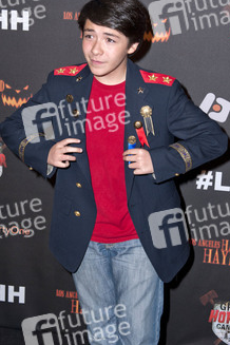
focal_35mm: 49
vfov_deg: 40.3
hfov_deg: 27.5
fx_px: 470
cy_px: 171
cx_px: 107
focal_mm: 40
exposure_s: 1/400
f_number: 4.5
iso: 400
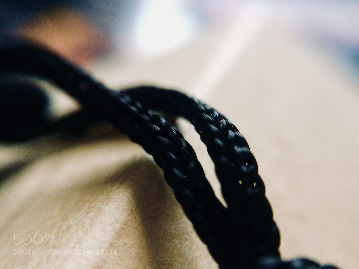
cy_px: 134
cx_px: 180
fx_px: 301
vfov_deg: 48.2
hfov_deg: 61.7
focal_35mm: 29
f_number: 2.2
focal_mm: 4.15
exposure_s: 1/30
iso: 160
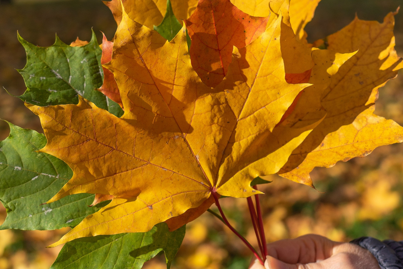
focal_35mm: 51
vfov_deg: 26.4
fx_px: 571
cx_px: 200
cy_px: 93
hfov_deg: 38.9
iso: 100
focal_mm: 24
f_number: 2.8
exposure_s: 1/2000
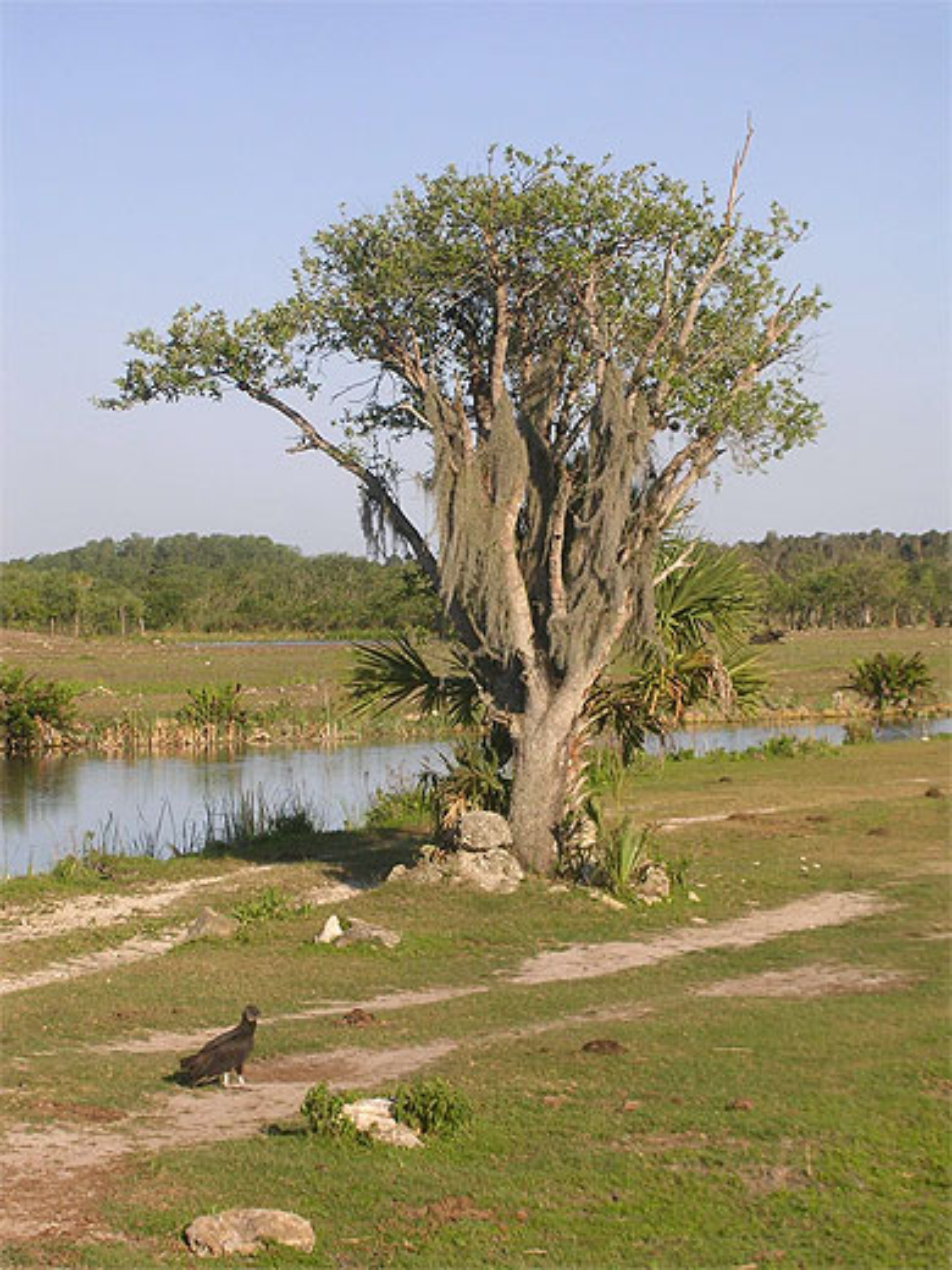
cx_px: 476
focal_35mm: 115
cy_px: 635
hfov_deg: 12.9
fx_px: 4217
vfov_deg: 17.1
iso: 50
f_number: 4.9
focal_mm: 17.4
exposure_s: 1/357
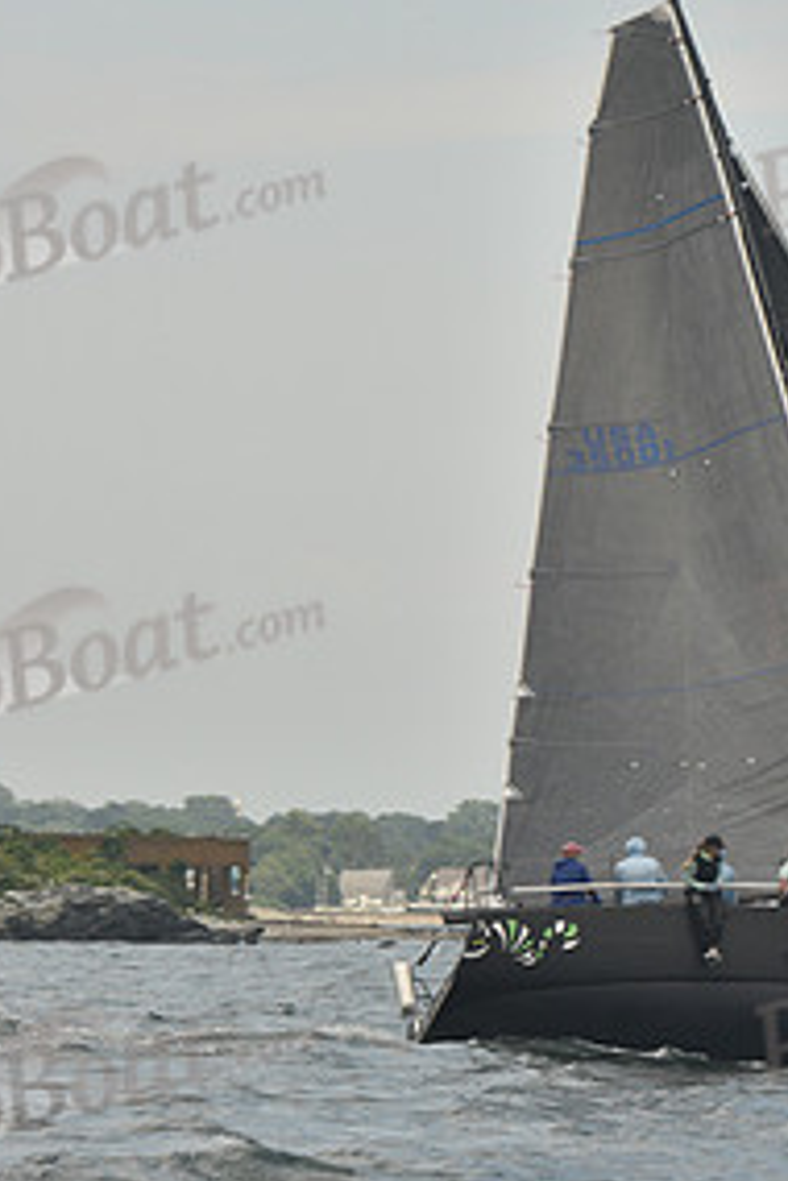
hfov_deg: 5.5
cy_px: 402
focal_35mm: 248
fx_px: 8142
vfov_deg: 8.3
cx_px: 541
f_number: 7.1
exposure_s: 1/500
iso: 250
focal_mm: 122
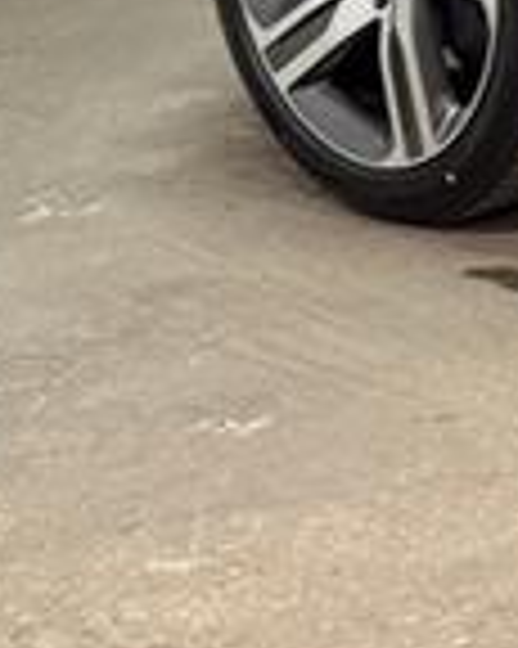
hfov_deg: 7.0
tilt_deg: -6.4
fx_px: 3453
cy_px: -648
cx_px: 1883
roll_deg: +1.3
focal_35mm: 180
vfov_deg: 10.0
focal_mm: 5.96
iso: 40
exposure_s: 1/125
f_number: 1.6
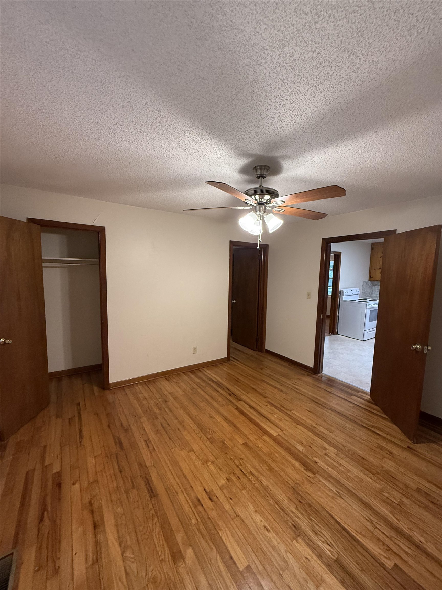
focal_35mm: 14
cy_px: 295
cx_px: 221
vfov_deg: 102.1
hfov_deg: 85.7
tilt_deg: -5.2
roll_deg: -0.8
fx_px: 238
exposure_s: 1/120
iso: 400
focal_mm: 2.22
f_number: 2.2
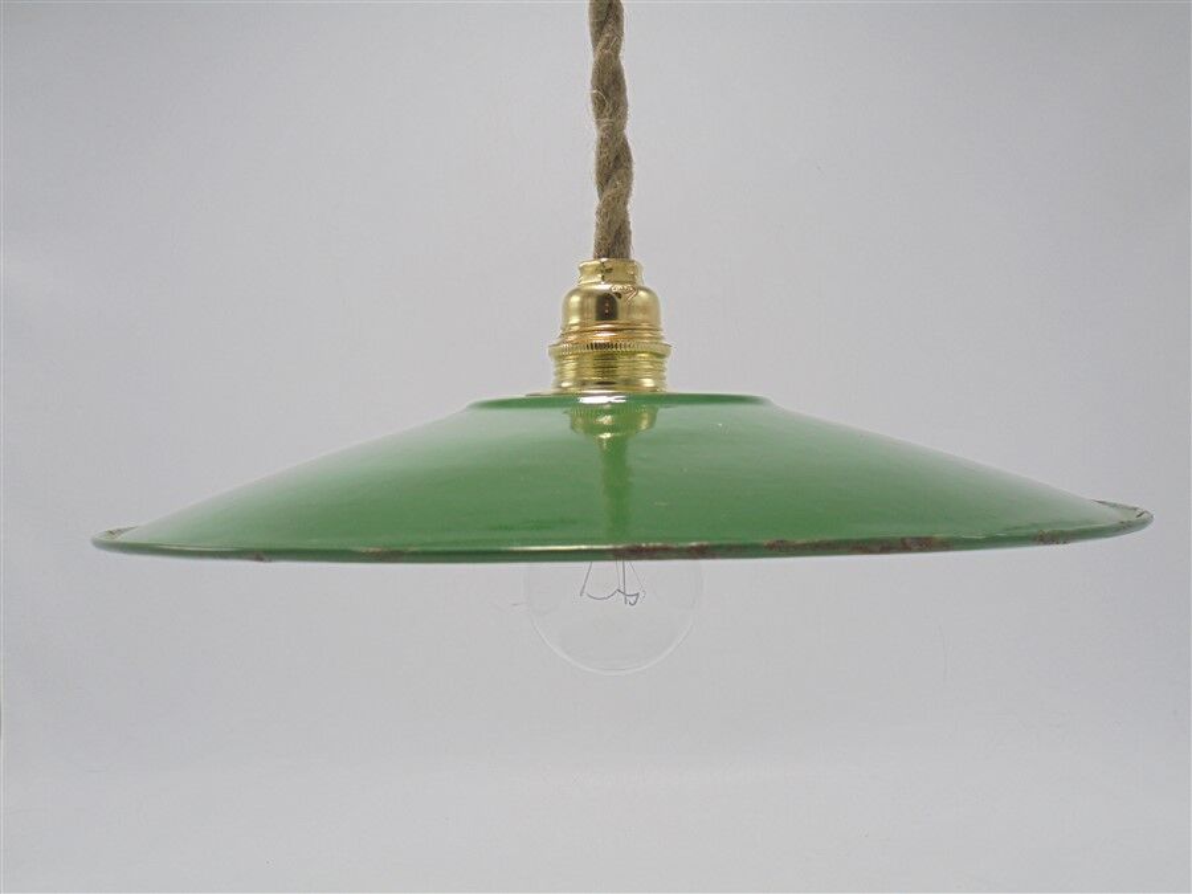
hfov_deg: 49.0
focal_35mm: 38
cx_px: 596
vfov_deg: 37.7
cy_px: 447
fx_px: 1309
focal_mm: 6.9
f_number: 4.2
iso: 100
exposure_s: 1/40
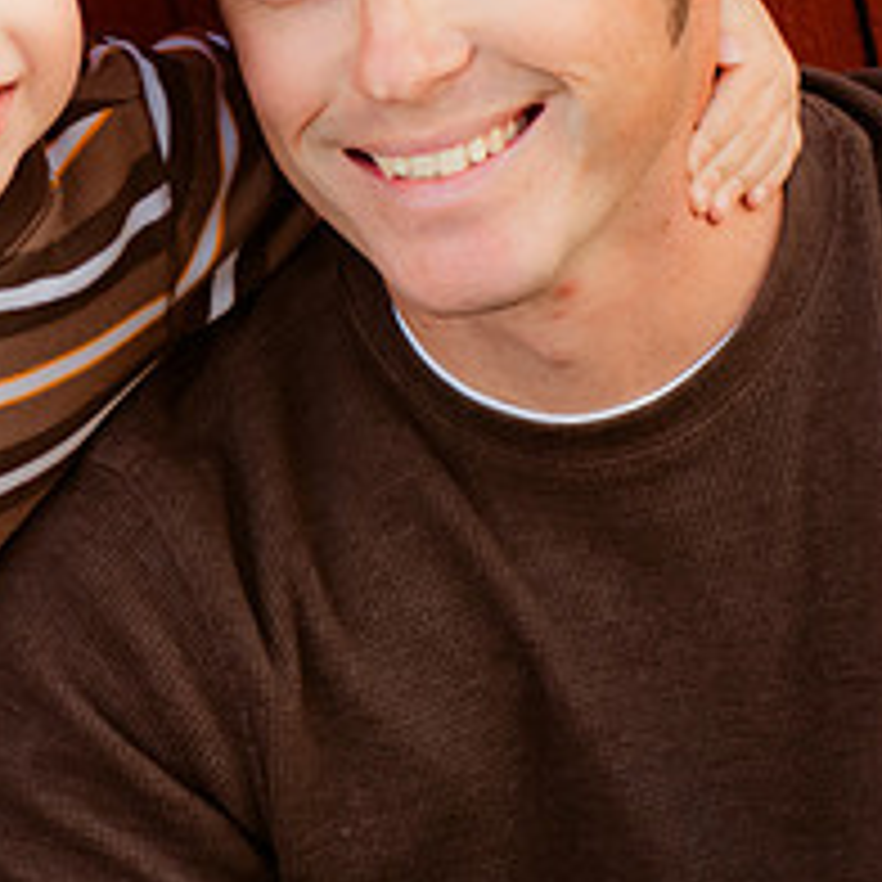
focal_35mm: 189
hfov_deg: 9.2
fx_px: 5448
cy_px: 360
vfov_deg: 9.3
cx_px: -122
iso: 400
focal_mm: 50
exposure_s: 1/100
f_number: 3.5
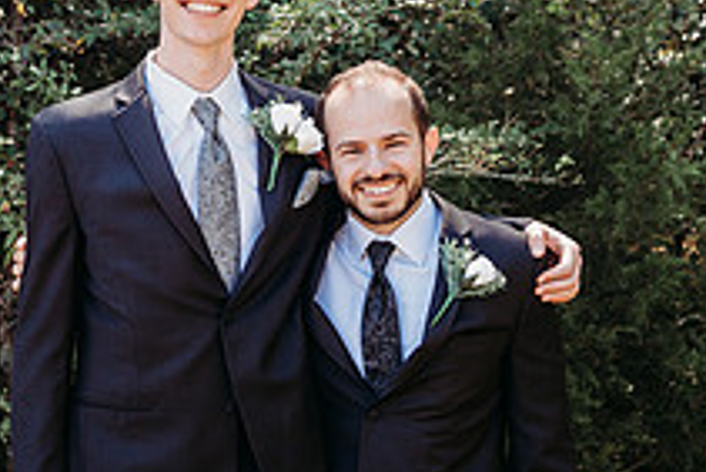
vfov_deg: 20.6
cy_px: 229
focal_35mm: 66
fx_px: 1295
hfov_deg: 30.2
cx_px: 224
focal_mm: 24
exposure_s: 1/400
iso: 125
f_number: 2.8
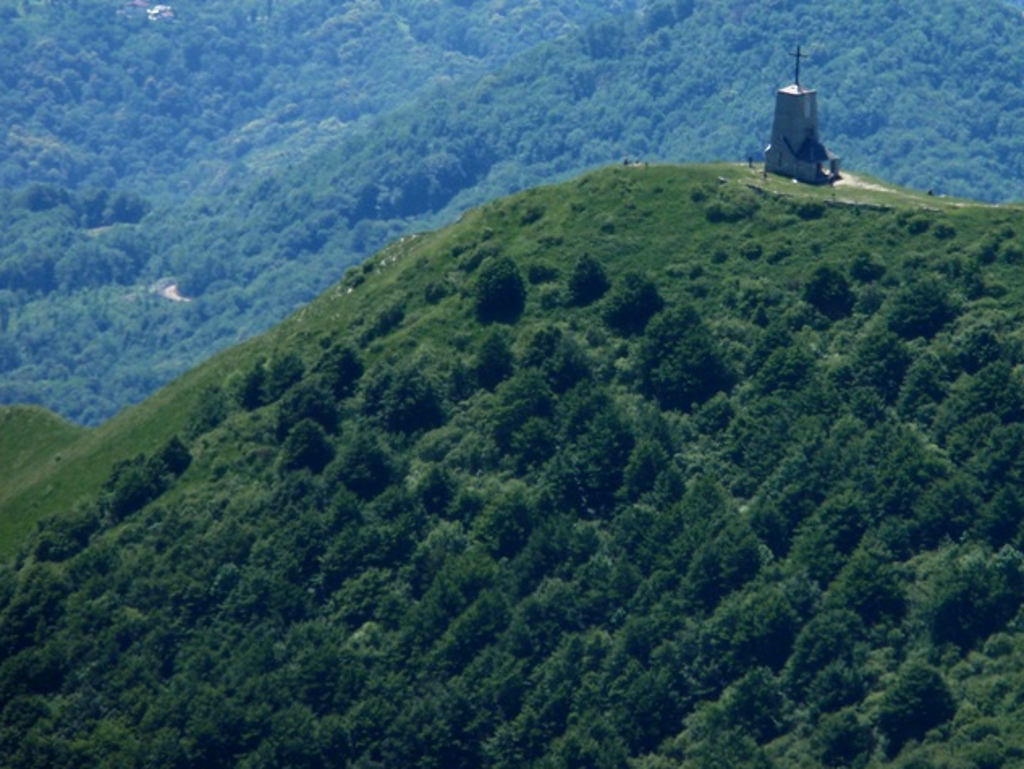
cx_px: 768
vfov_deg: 3.3
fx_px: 13403
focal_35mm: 453
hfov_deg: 4.4
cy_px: 155
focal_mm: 50
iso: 64
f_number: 5.9
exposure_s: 1/250
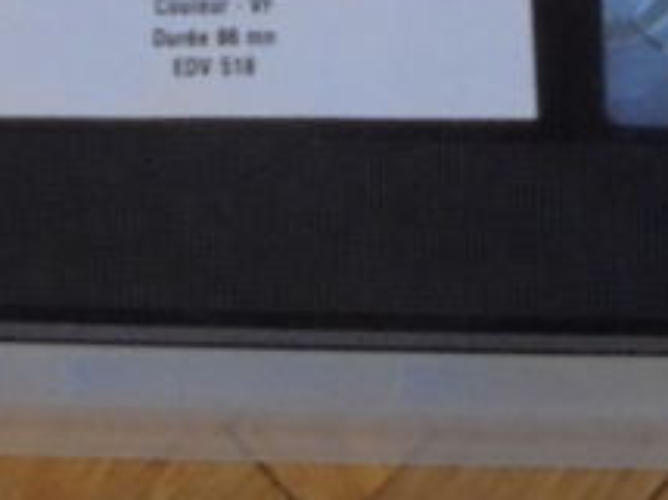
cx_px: 252
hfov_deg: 16.3
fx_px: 2334
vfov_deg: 11.1
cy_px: -491
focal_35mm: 121
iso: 400
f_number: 3.5
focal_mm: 4.6
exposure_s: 1/13
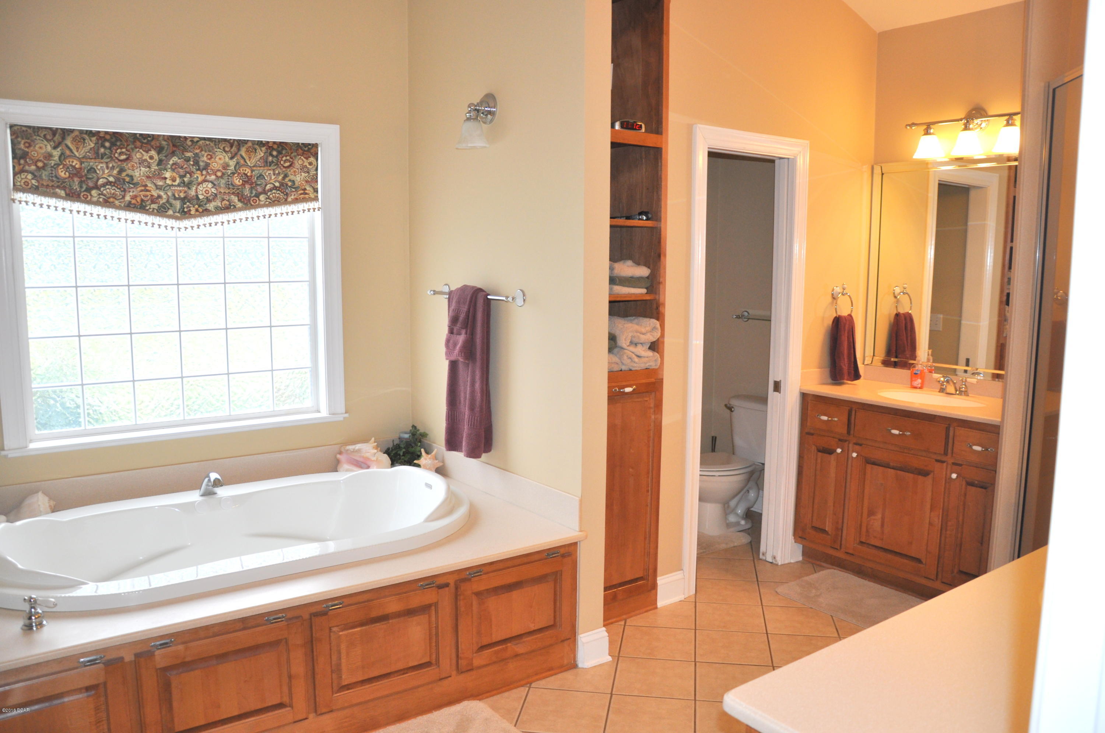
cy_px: 366
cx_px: 552
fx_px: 828
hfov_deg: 67.4
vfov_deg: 47.8
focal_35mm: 27
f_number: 3.5
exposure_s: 1/125
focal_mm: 18
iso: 400
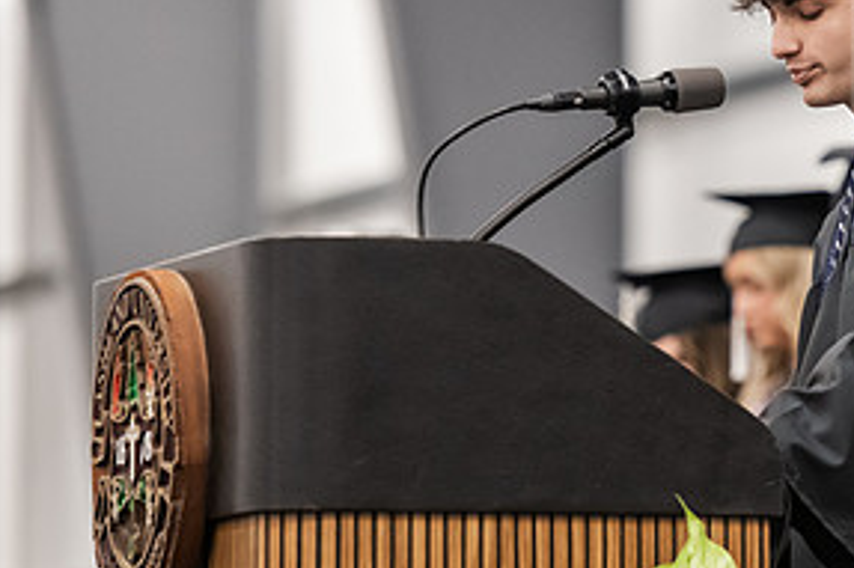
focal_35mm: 364
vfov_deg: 3.8
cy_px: 254
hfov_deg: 5.7
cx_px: 762
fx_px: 8630
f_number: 3.2
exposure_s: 1/200
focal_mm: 180
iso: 4000
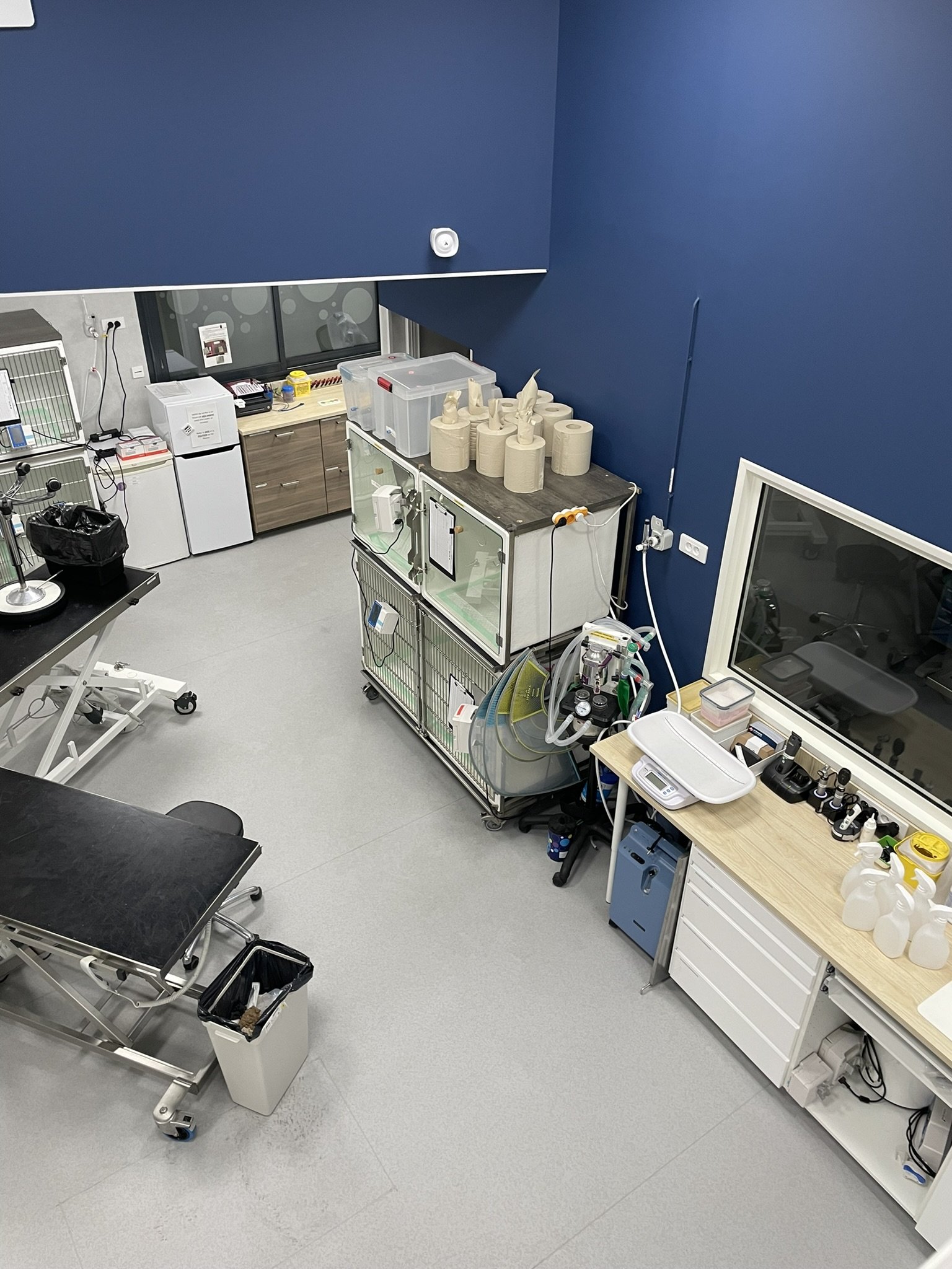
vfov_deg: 67.3
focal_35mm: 26
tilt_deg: -33.9
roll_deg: -0.7
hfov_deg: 53.1
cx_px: 476
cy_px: 634
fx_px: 953
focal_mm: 4.2
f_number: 1.6
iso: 80
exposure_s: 1/50
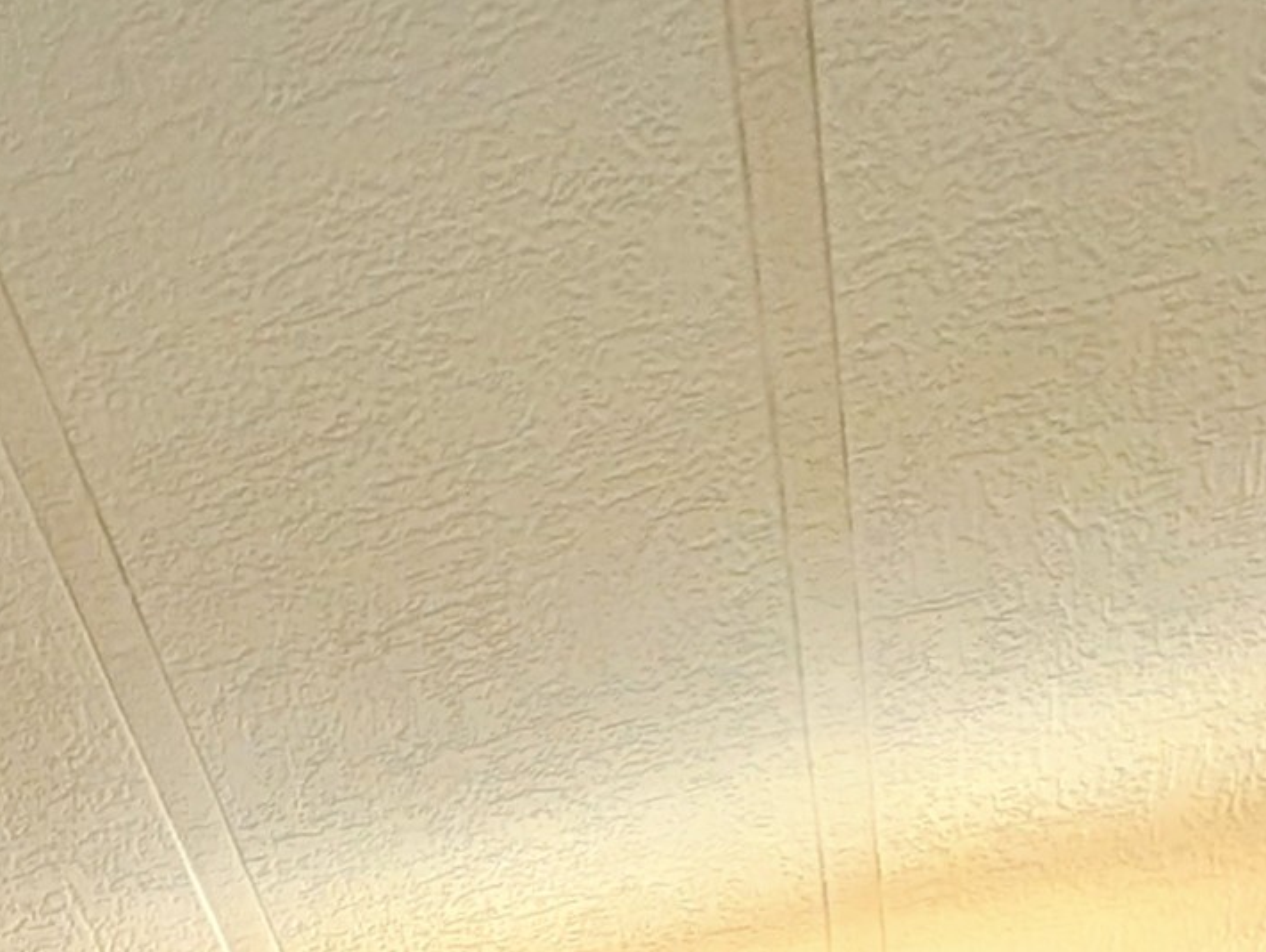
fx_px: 2380
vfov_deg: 14.0
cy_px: 2395
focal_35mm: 65
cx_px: -514
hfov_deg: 24.6
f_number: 1.95
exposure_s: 1/60
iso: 71
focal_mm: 2.23
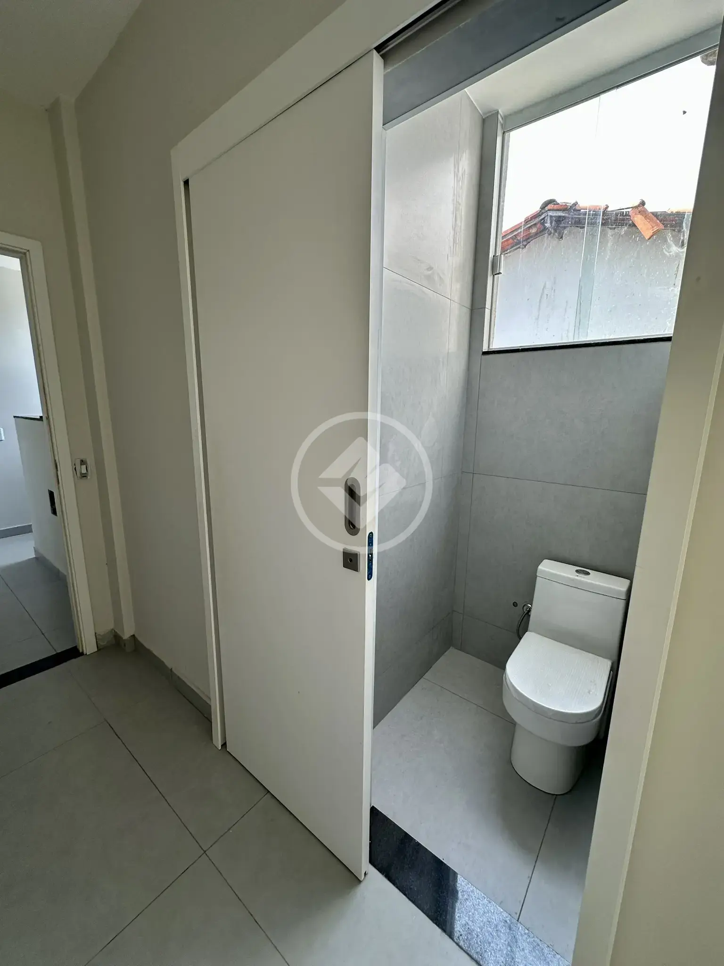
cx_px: 362
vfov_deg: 102.1
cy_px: 483
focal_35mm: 14
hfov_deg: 85.7
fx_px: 390
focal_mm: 2.22
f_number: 2.2
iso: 64
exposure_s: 1/99
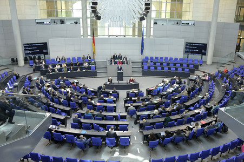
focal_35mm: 28
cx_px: 122
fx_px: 190
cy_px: 81
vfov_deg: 46.3
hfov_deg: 65.5
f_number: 5.6
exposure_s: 1/500
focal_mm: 28
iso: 10000
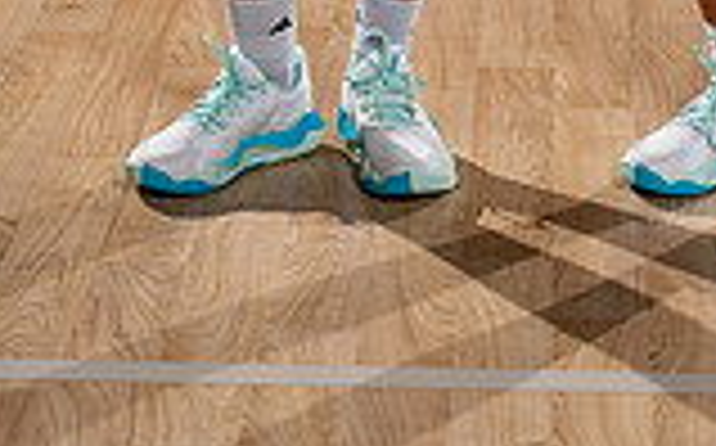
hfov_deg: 11.9
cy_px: -541
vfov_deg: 7.1
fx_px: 3431
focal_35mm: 176
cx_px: 527
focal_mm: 61
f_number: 8
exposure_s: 1/250
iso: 100
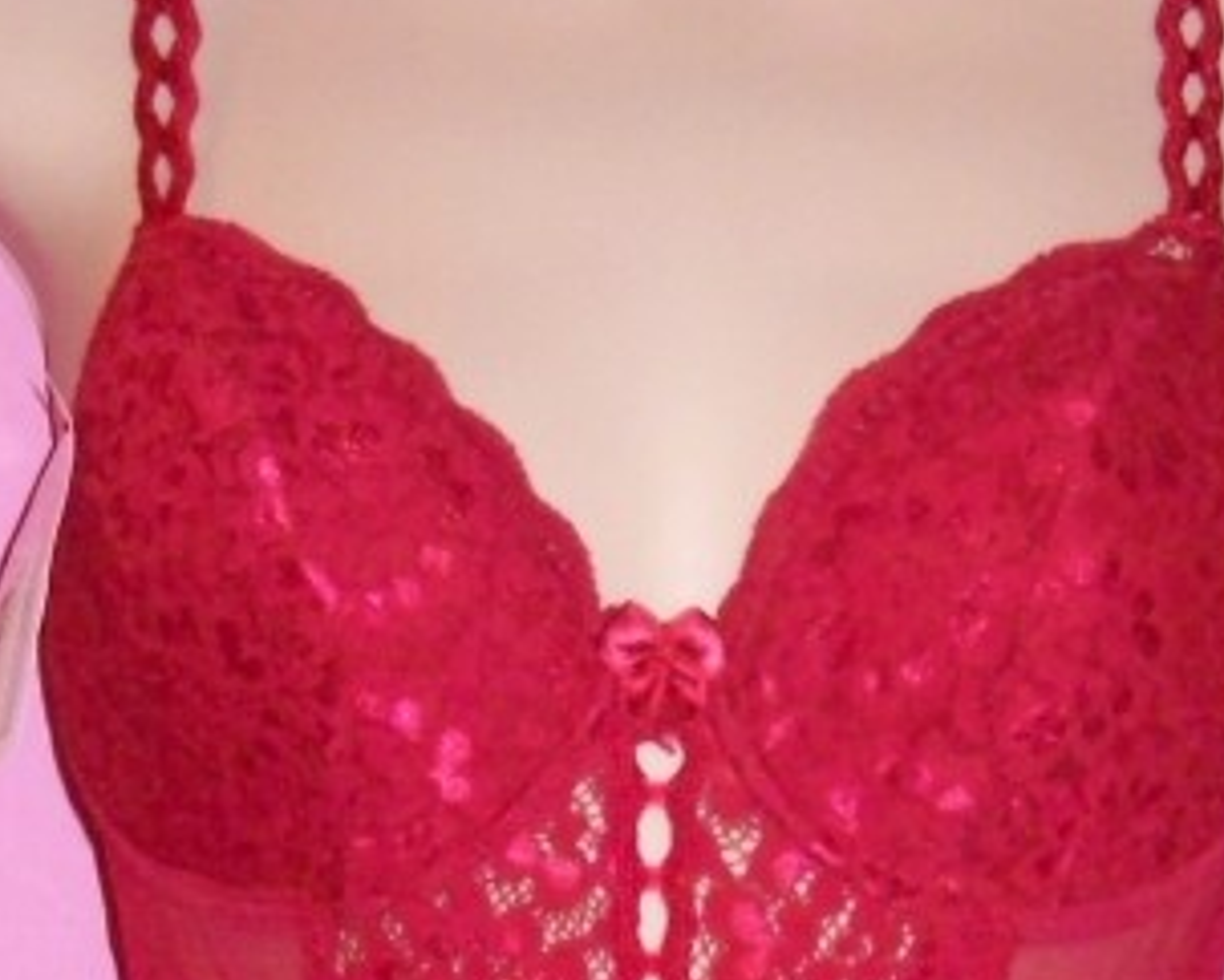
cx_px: 750
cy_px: 1199
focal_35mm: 93
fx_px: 3371
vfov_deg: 15.9
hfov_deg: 20.5
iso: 160
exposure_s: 1/64
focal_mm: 6
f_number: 2.7
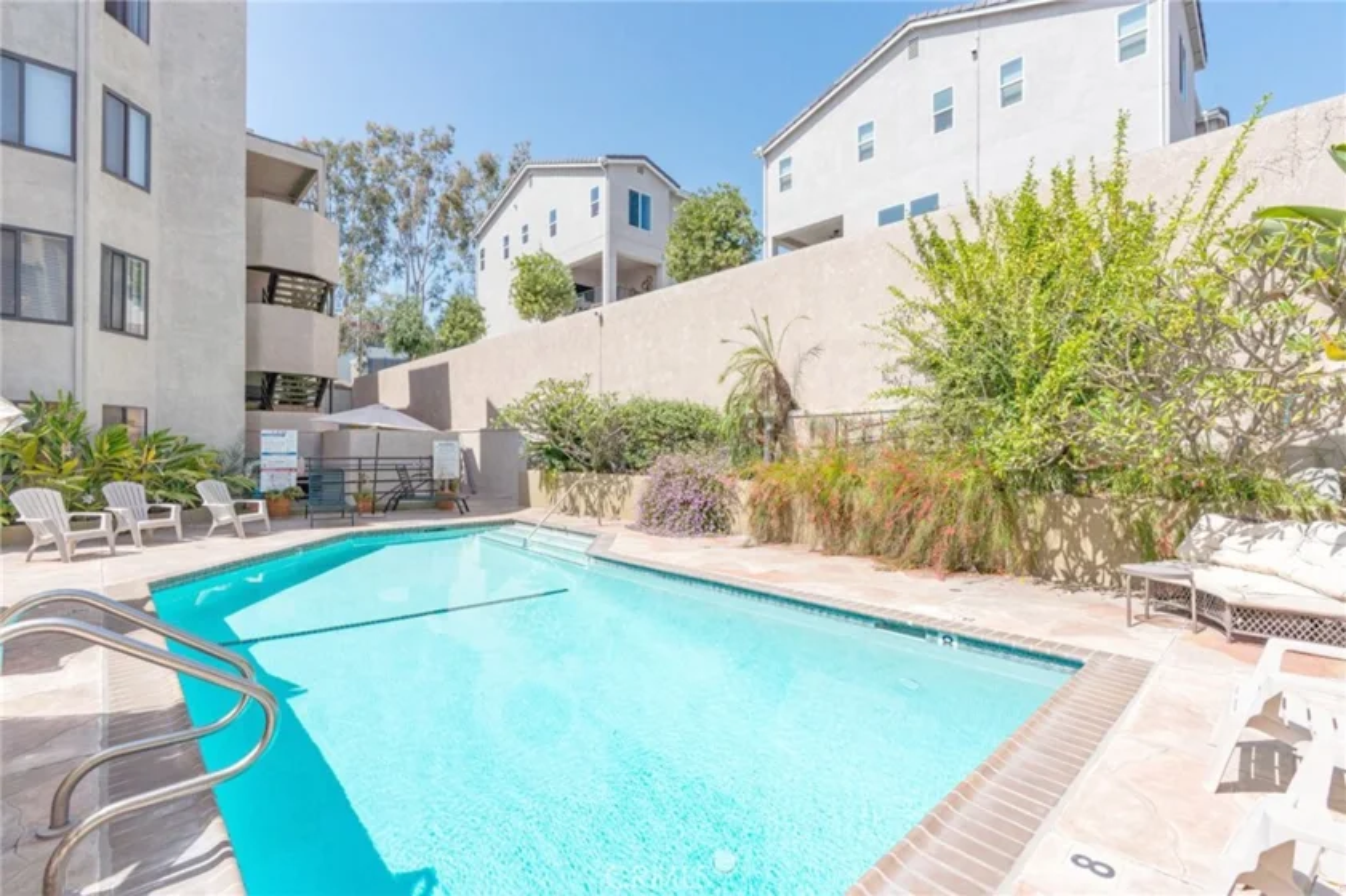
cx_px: 673
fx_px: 598
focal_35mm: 16
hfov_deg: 96.8
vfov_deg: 73.7
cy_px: 448
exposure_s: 1/1600
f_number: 8
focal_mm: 16
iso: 125
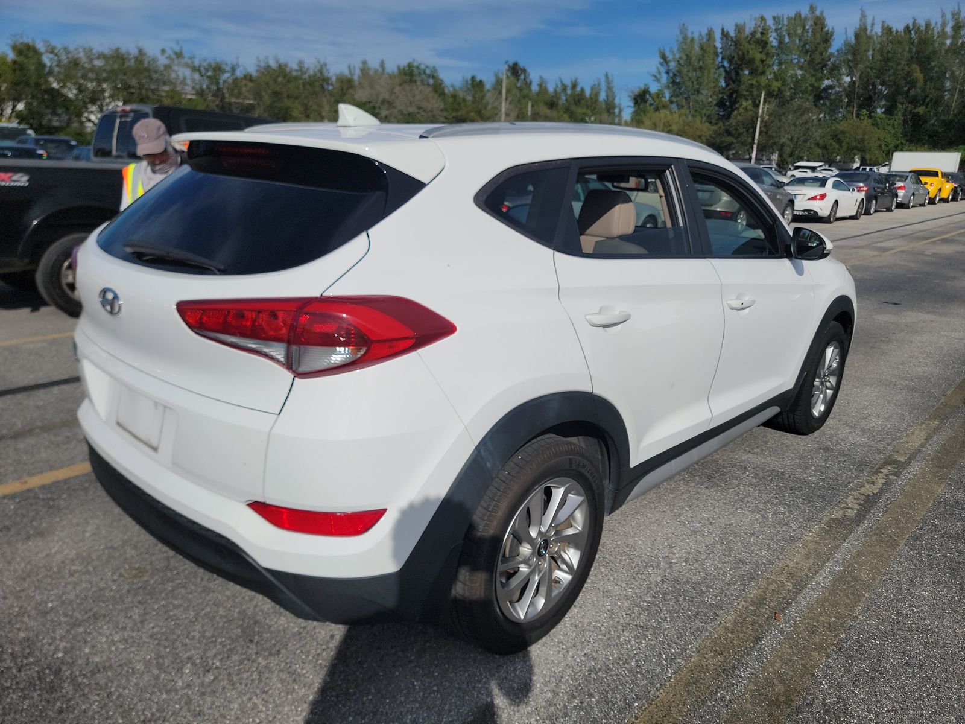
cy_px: 362
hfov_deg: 71.6
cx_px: 482
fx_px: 669
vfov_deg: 56.8
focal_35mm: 24
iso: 50
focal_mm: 6.7
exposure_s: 1/3092
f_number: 1.8
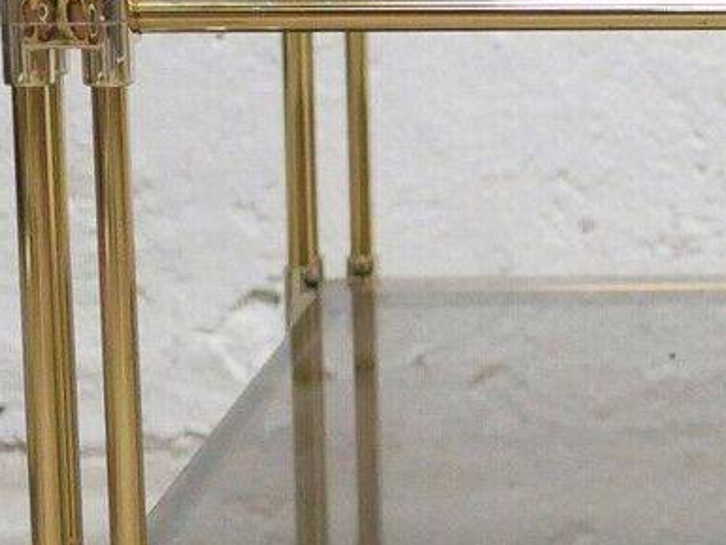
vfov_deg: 7.1
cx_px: 1245
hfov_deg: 9.1
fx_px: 4364
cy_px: 245
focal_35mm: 208
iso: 2000
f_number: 1.7
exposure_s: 1/60
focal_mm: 20
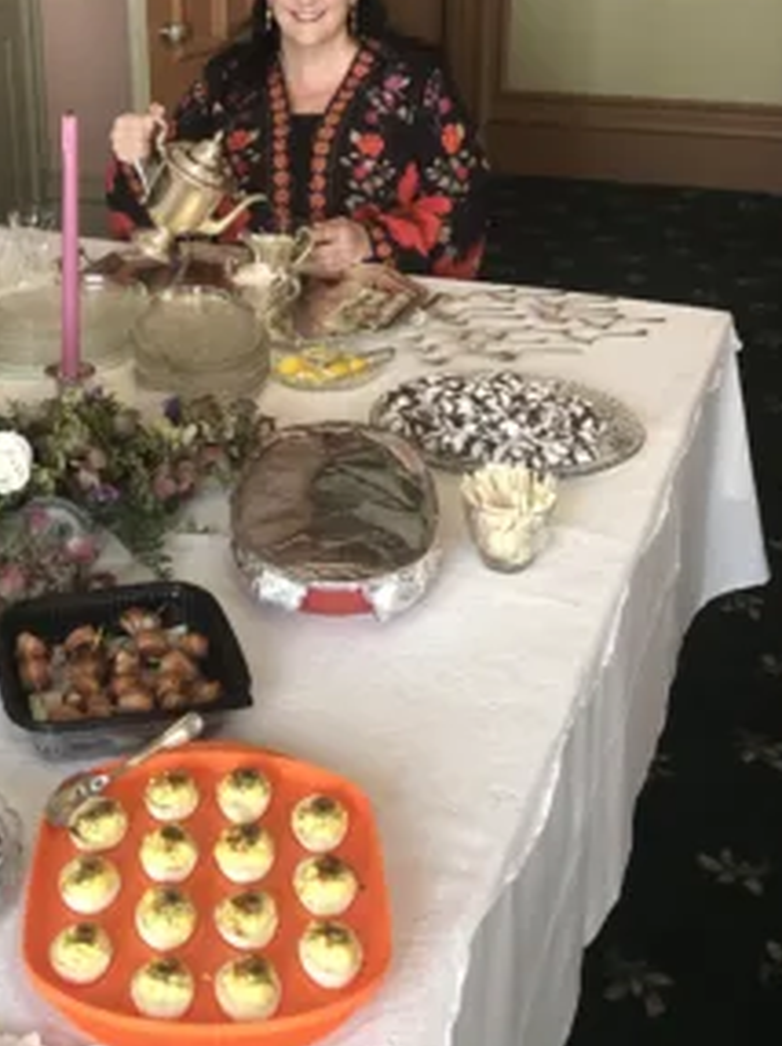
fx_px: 1478
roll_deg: +3.8
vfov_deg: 38.1
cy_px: 278
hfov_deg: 28.8
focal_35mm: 49
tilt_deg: -18.5
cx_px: 133
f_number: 1.8
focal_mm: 3.99
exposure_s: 1/15
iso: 64
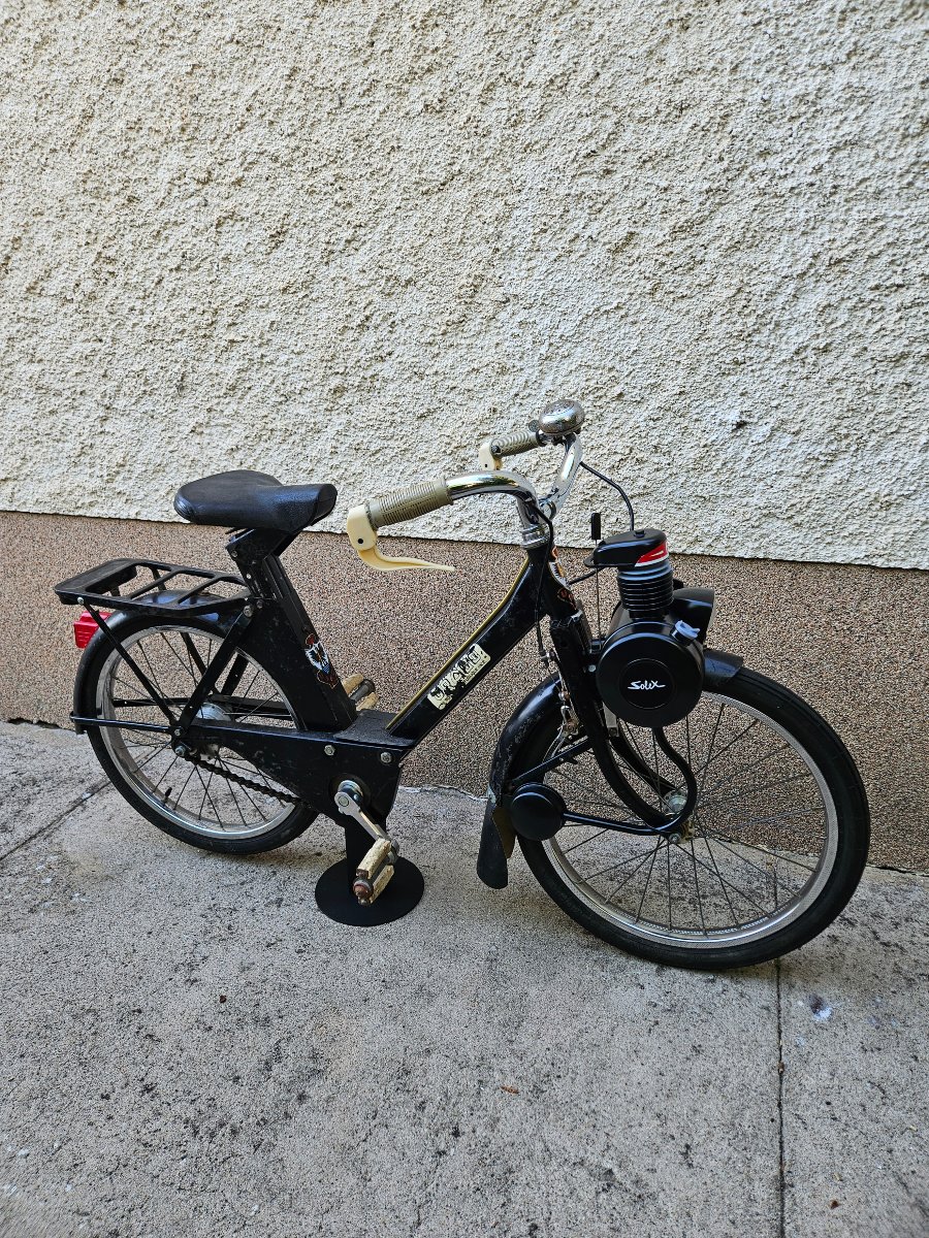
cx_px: 464
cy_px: 619
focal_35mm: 23
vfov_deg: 73.9
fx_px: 823
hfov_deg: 58.9
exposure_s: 1/180
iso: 50
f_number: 1.8
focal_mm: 5.4
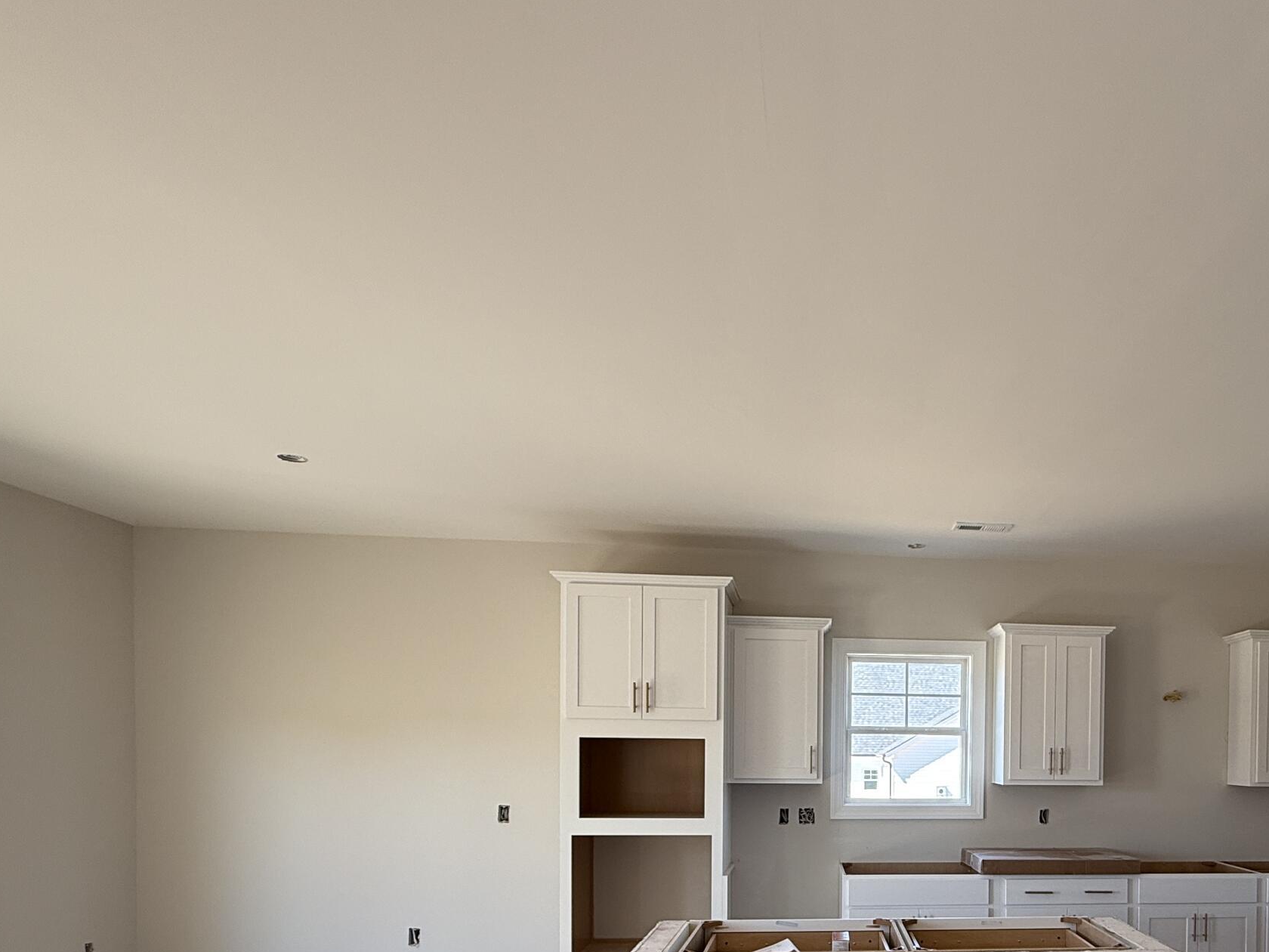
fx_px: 916
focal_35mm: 25
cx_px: 919
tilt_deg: +0.2
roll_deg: -1.6
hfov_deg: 66.0
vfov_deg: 51.2
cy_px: 772
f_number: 2.2
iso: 64
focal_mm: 2.22
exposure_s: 1/102
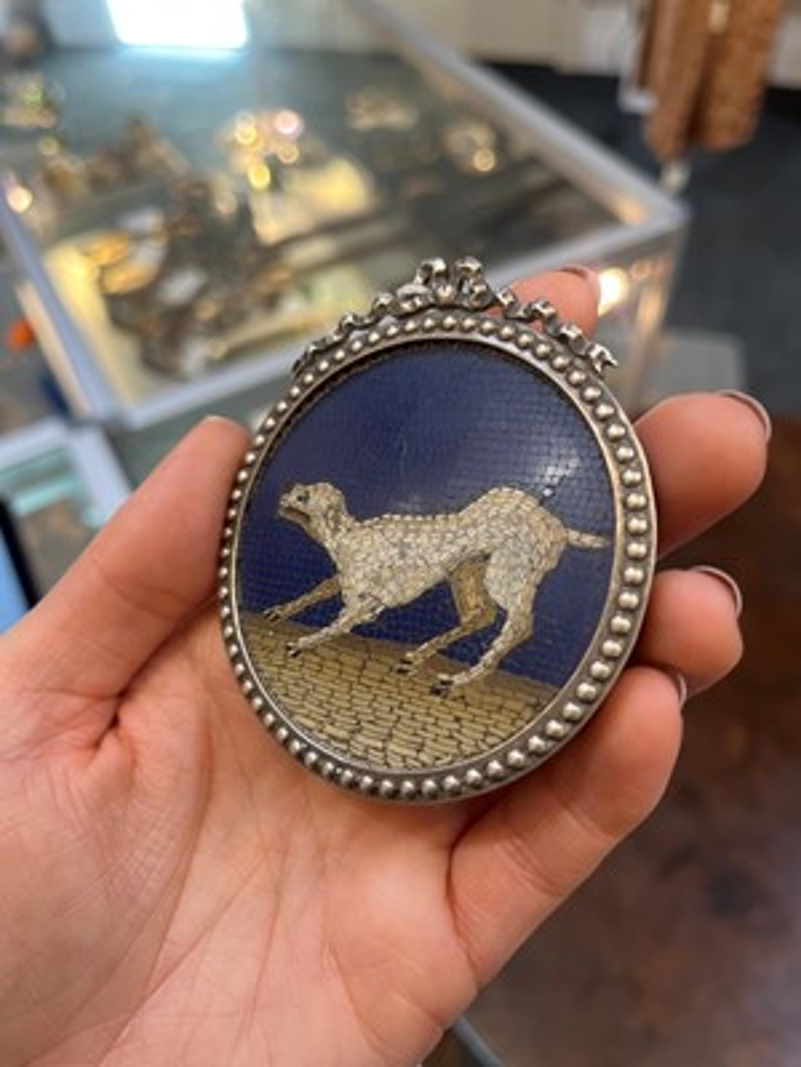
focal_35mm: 26
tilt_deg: -50.9
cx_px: 400
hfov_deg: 53.1
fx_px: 802
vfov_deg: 67.3
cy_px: 534
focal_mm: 5.1
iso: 125
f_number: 1.6
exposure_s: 1/100
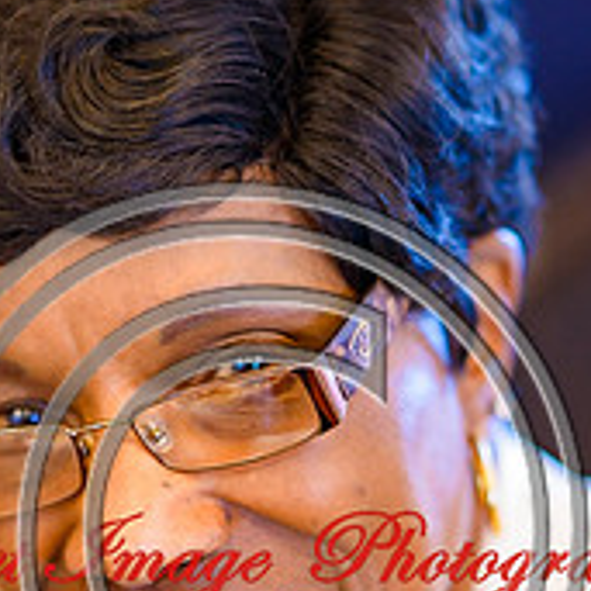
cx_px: 235
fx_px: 4539
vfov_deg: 7.4
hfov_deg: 7.4
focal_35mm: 235
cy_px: 556
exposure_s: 1/100
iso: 900
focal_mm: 105
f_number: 1.8
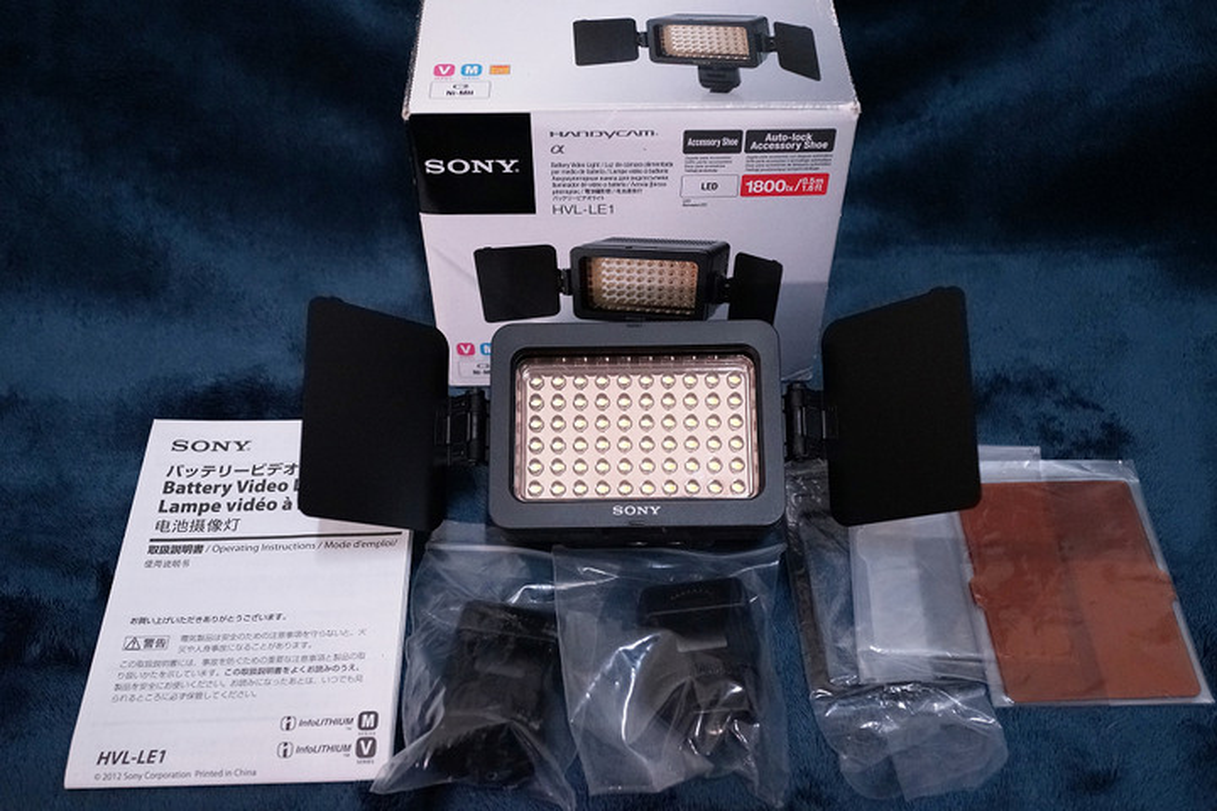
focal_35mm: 35
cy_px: 406
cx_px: 608
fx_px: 1183
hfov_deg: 54.4
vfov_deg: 37.9
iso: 5000
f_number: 5.6
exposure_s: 1/80
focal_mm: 35
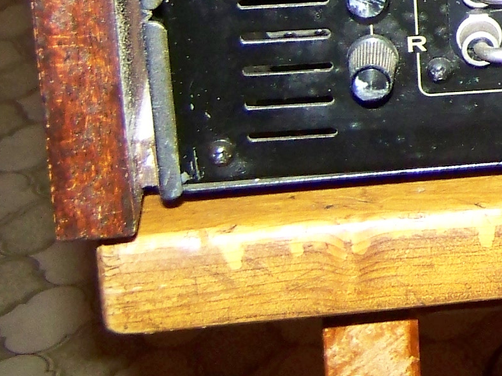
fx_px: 2147
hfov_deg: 12.0
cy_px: -220
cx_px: 963
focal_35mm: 148
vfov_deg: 9.7
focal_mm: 6.3
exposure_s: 1/30
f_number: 2.8
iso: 200
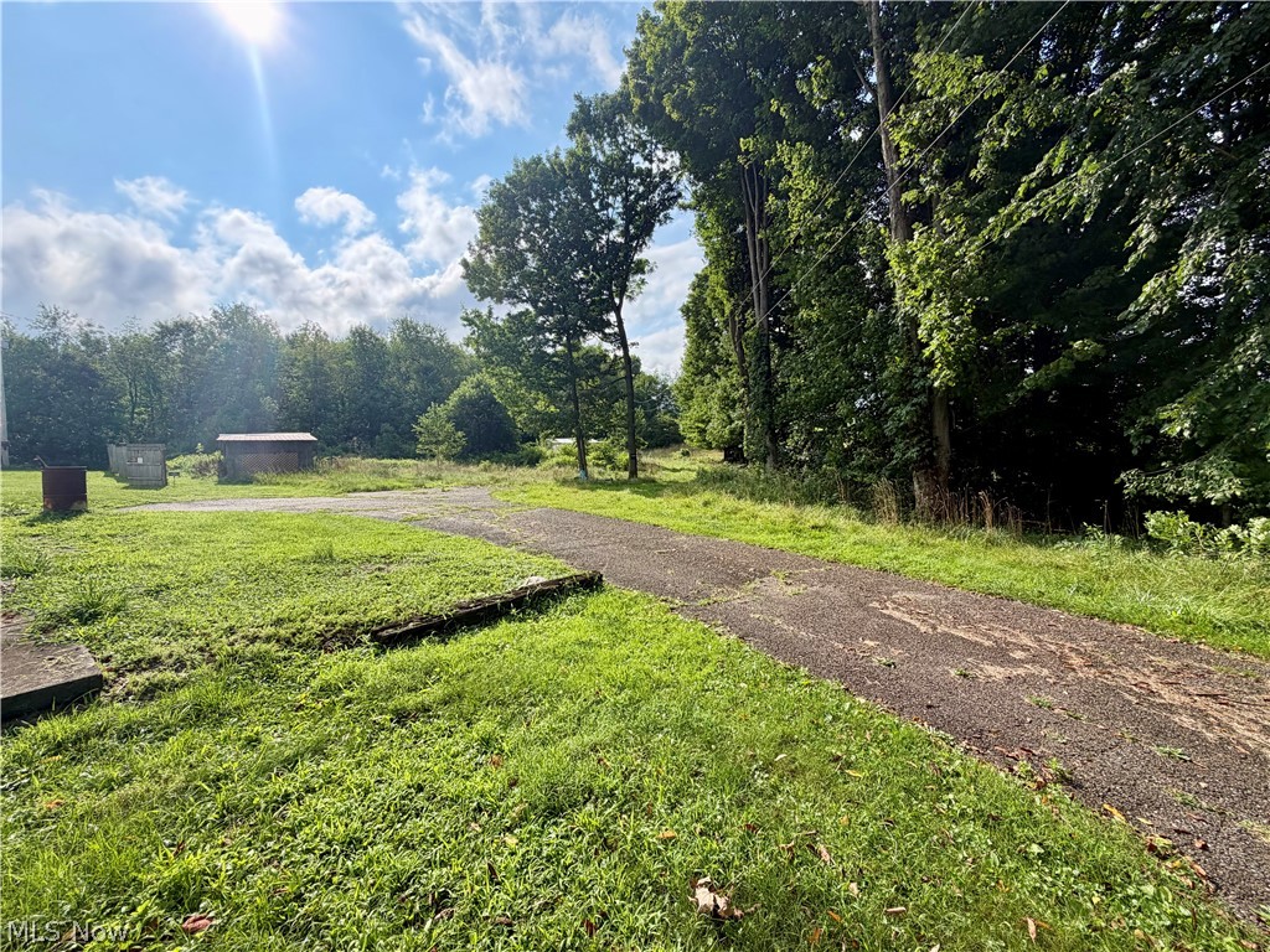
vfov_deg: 85.7
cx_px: 635
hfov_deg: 102.1
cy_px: 476
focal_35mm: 14
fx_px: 514
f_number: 2.2
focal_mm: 2.22
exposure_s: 1/809
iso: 25
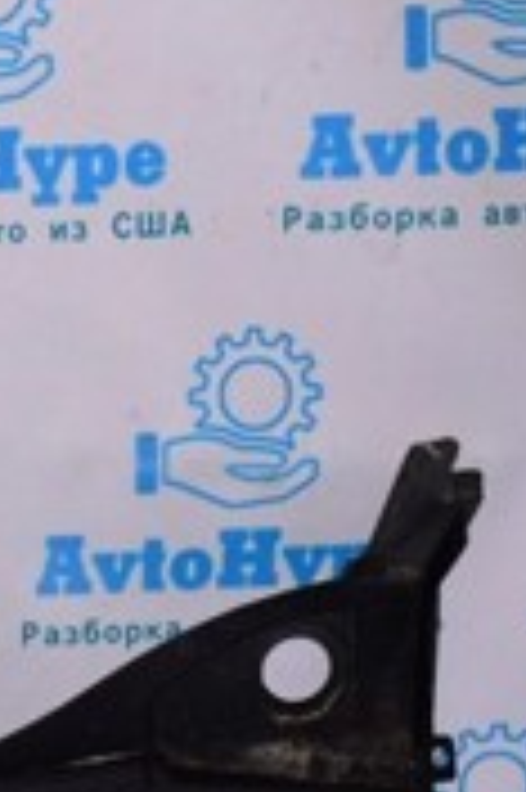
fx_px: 2152
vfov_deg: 20.8
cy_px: 484
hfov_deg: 11.8
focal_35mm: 98
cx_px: -674
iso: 1600
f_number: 8
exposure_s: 1/200
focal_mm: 18
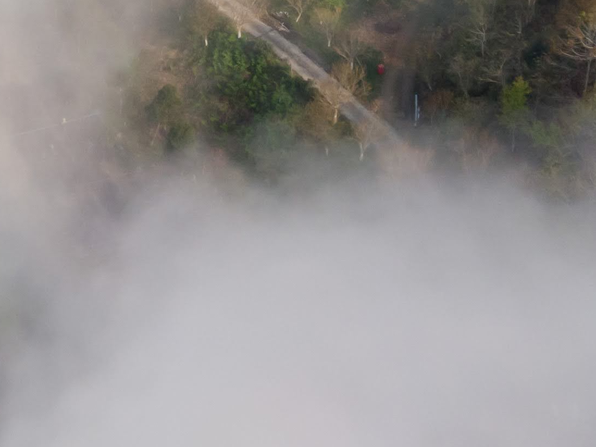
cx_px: -148
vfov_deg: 10.0
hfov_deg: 13.5
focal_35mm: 142
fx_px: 2445
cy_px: -269
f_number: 3.4
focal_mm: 6.63
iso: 100
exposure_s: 1/800
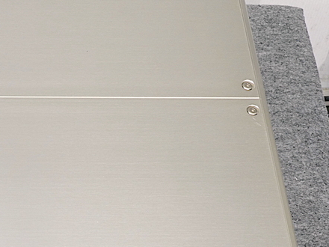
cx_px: -7
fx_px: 912
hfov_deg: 19.8
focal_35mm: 96
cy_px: 174
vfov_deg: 15.4
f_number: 8
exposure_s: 1
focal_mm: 7.8
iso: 100
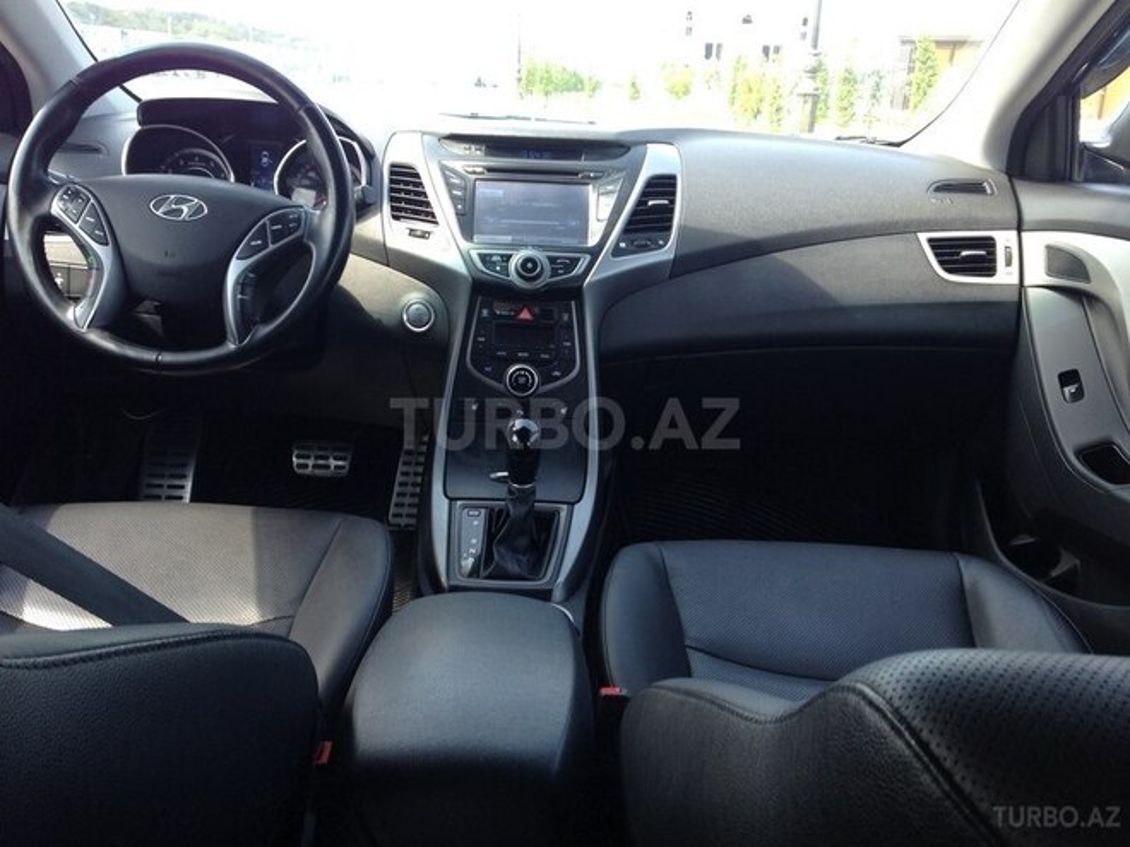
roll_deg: -3.5
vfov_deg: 42.9
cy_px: 424
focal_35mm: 33
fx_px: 1077
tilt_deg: -17.9
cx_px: 565
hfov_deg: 55.4
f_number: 2.4
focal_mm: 4.12
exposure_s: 1/120
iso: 50
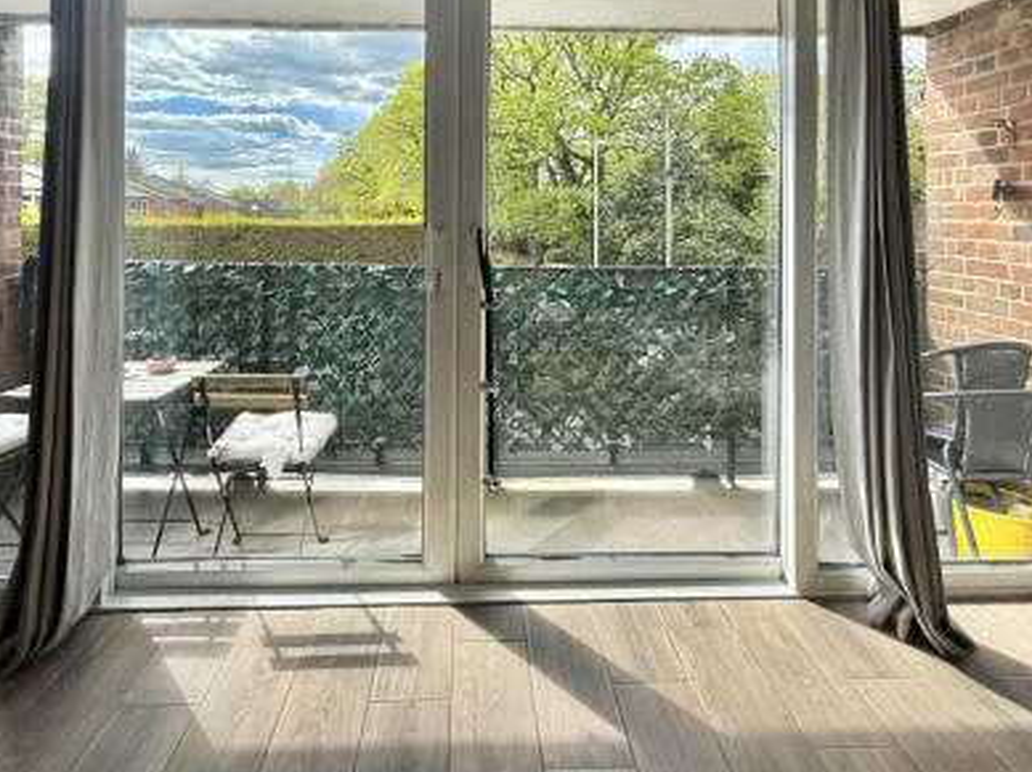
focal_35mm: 21
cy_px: 208
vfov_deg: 60.4
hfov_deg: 79.0
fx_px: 625
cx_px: 495
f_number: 2.2
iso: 64
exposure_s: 1/631
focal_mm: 2.22
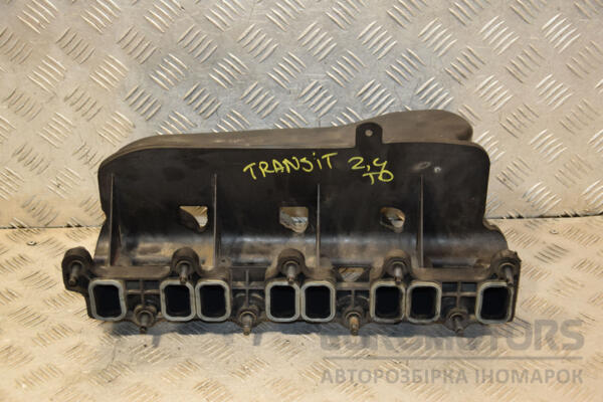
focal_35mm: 68
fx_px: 1131
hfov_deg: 29.9
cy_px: 201
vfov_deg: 20.2
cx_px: 302
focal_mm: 45
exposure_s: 1/125
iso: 800
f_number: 4.8
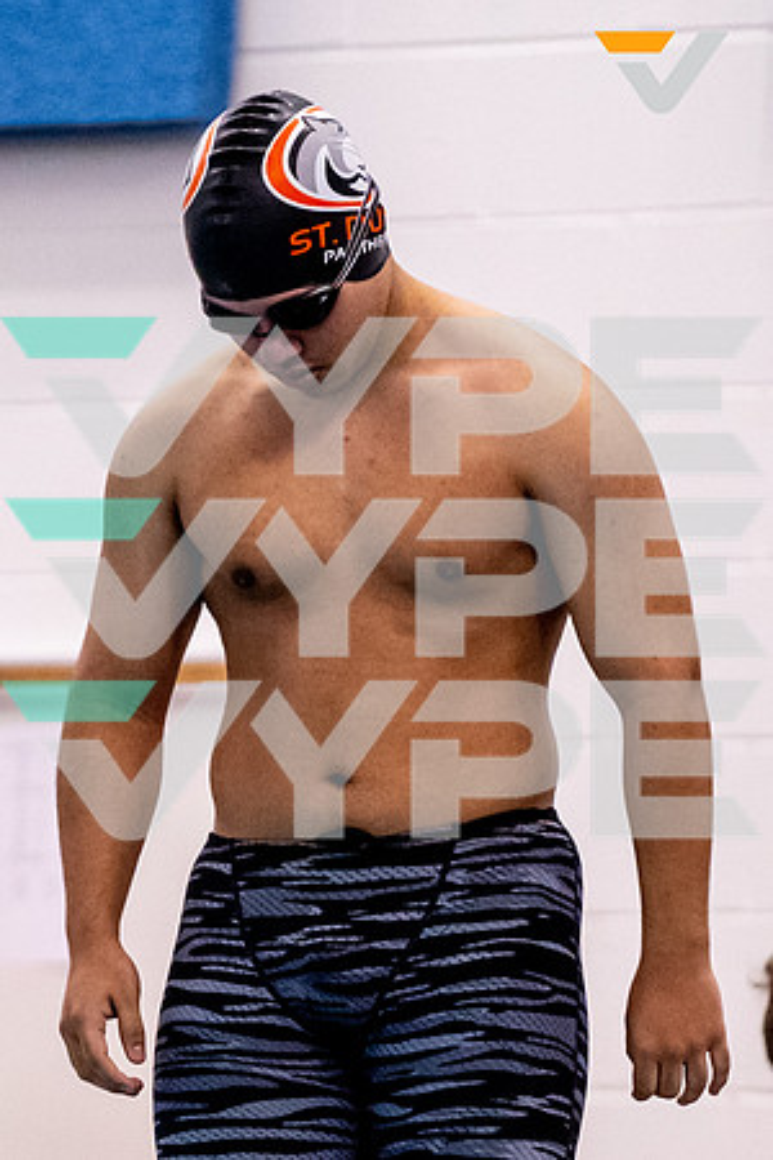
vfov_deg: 4.2
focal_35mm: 495
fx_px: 15937
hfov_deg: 2.8
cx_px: 308
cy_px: 786
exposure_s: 1/1600
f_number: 2.8
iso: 6400
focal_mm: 200
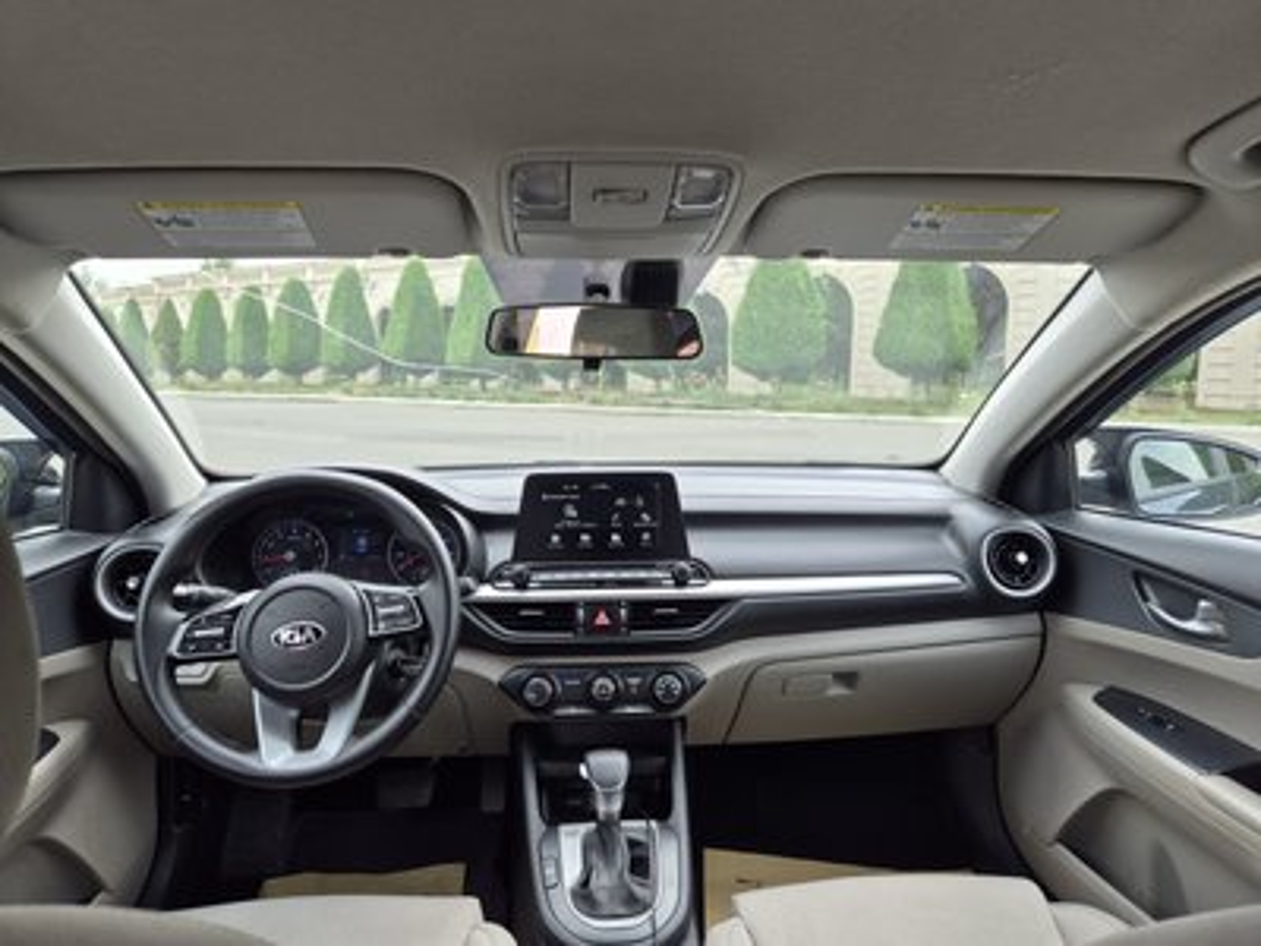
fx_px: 838
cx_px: 630
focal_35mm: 23
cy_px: 473
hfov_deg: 73.9
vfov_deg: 58.9
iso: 25
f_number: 1.8
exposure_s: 1/207
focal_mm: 5.4
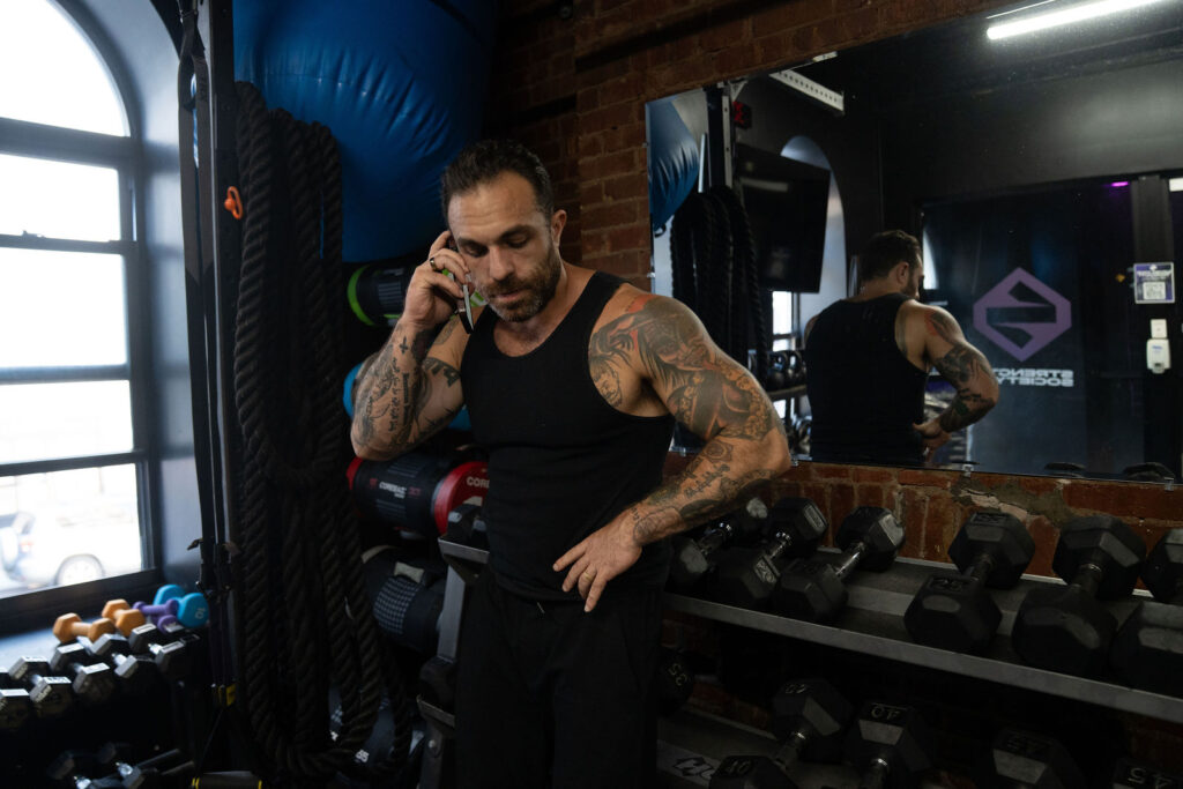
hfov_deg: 73.7
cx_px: 592
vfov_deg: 53.1
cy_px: 394
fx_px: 789
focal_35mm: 24
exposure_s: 1/160
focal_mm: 24
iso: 2500
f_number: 2.8
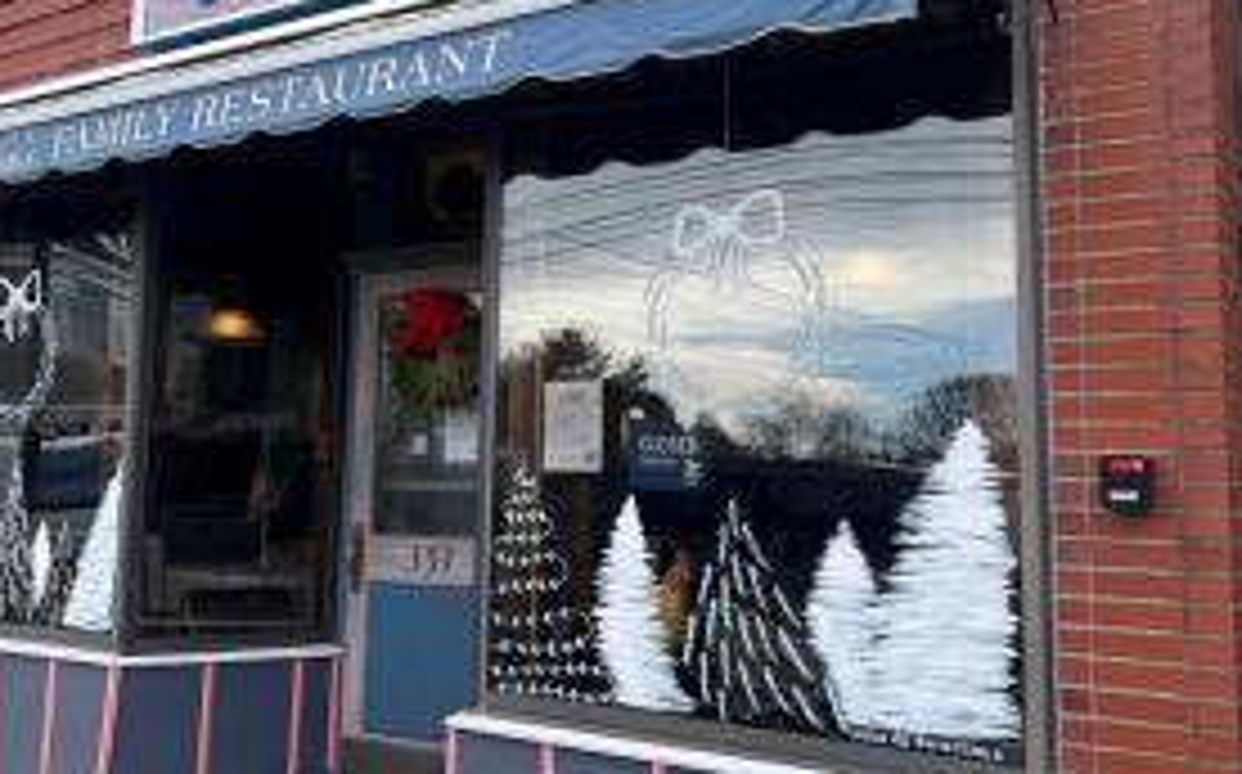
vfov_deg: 31.8
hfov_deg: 49.3
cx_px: 572
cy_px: 302
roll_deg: -1.2
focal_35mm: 40
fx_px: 1353
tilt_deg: +7.4
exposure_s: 1/1252
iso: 50
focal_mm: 5.7
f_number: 1.5
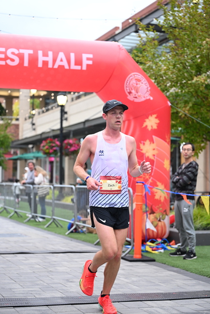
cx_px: 105
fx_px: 612
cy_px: 157
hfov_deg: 19.5
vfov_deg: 28.8
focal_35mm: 70
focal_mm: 70
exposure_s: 1/800
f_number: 2.8
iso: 1600
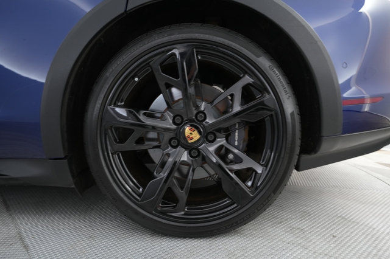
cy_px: 130
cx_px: 195
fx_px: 271
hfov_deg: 71.5
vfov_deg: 51.2
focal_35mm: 25
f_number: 4.5
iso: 640
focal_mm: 25
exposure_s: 1/13
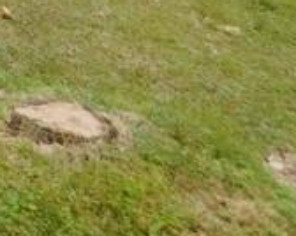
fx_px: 1199
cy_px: -375
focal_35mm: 137
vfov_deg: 9.6
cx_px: -516
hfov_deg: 10.8
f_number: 3
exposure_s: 1/320
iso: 125
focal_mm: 4
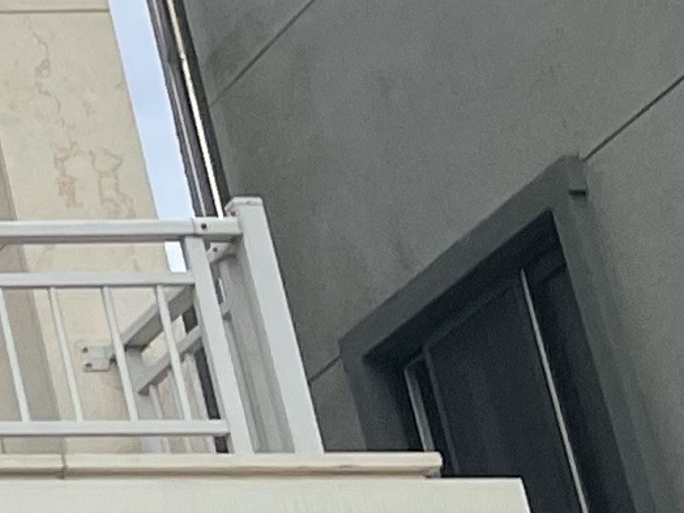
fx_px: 3952
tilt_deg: +28.2
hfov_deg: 7.6
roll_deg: -1.1
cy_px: -161
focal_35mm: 200
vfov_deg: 7.3
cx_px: -1847
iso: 32
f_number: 1.6
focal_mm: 4.2
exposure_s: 1/2882
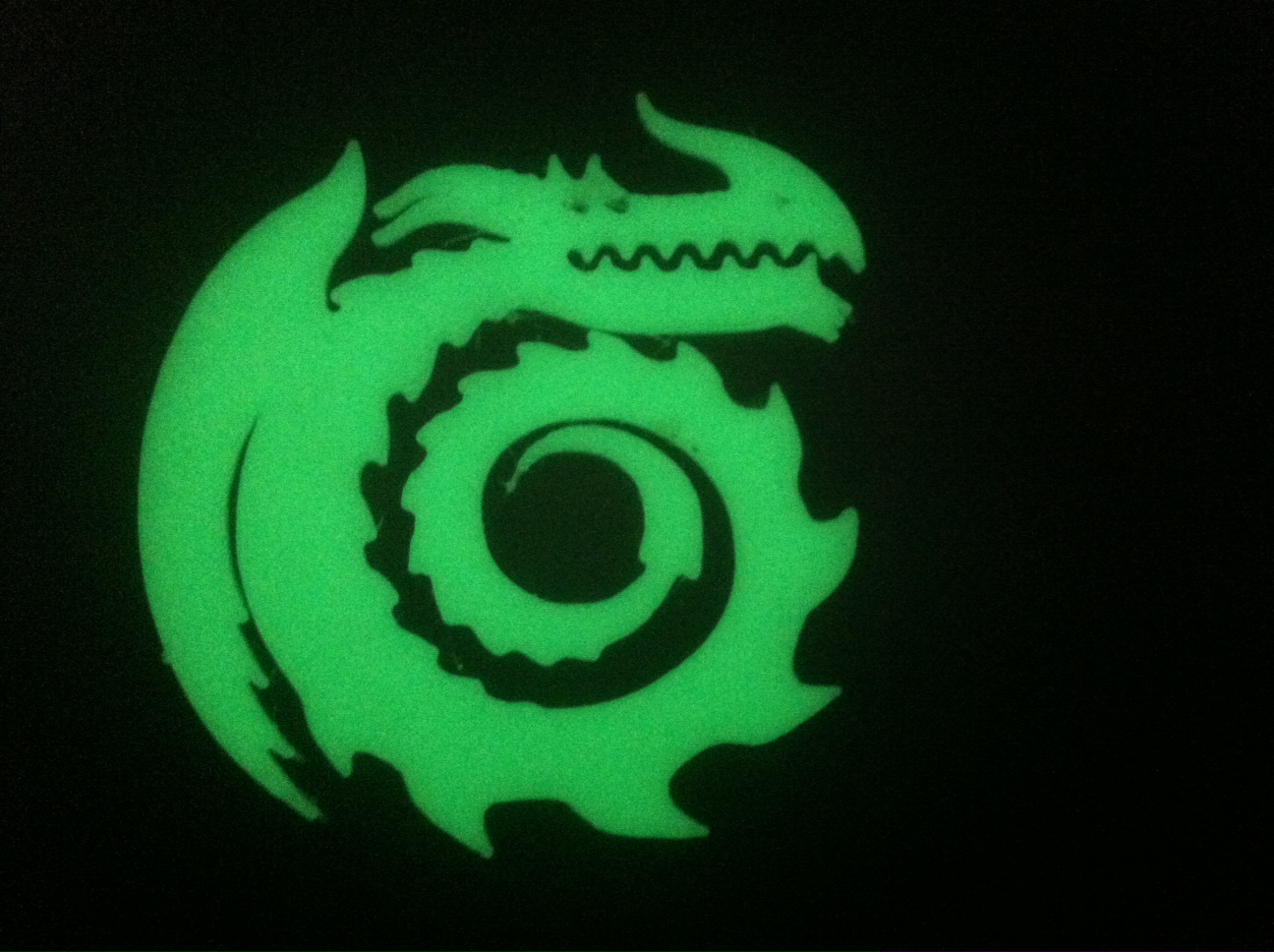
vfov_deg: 40.6
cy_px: 476
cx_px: 637
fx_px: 1286
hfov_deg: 52.7
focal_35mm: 35
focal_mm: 3.85
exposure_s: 1/15
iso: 1000
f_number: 2.8
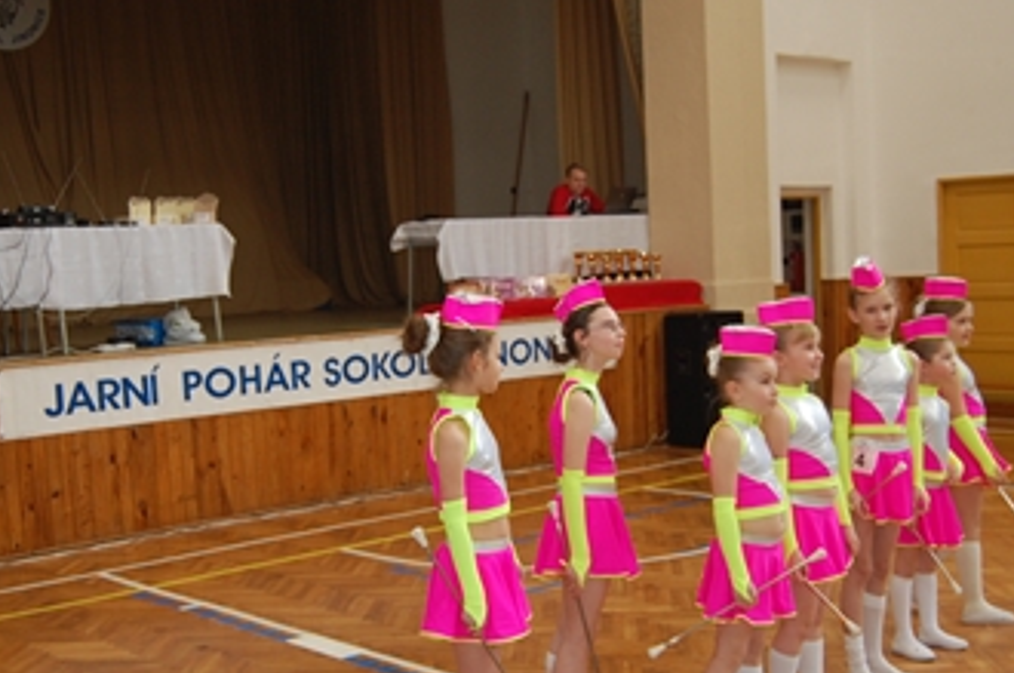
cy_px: 403
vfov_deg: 26.9
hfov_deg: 39.6
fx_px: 1406
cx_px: 446
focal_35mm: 50
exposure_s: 1/60
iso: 400
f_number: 3.8
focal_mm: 22
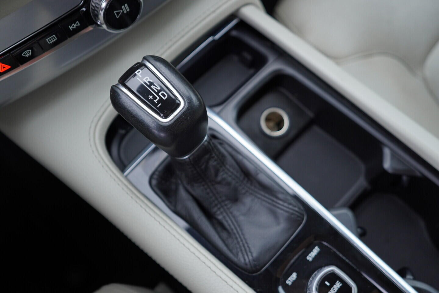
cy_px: 146
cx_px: 220
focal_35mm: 36
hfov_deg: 53.1
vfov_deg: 36.9
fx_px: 439
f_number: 2.8
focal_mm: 24
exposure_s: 1/40
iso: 125
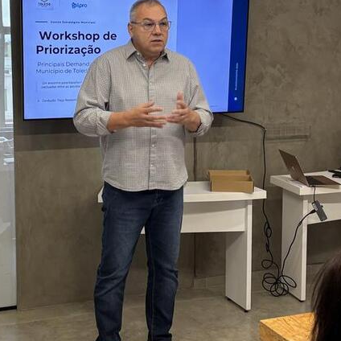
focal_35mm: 65
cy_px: 143
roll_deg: +0.9
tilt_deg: -5.7
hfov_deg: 26.4
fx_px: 724
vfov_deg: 26.5
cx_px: 125
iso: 80
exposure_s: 1/60
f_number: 1.6
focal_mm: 5.96
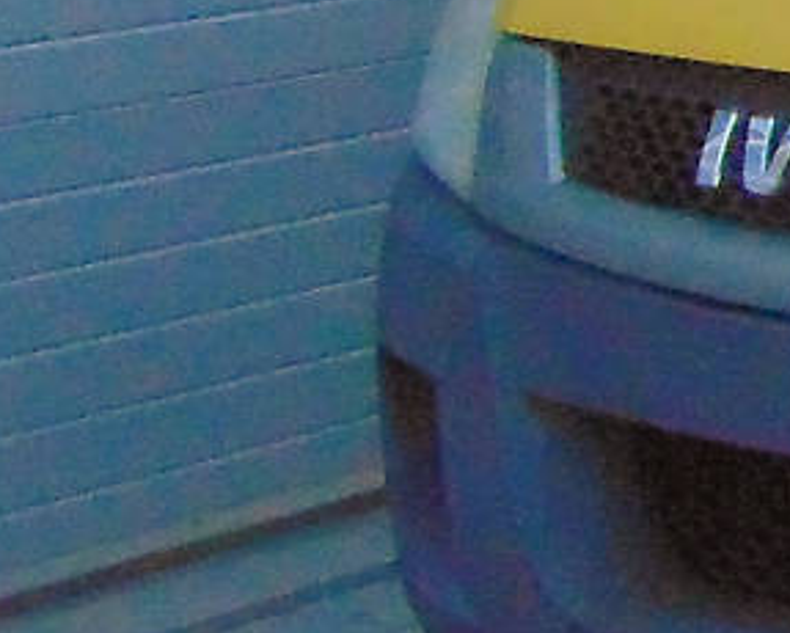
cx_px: 2125
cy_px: -220
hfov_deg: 8.1
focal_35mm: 212
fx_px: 4960
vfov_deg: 7.2
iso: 800
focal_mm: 6.9
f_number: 8.5
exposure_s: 1/400
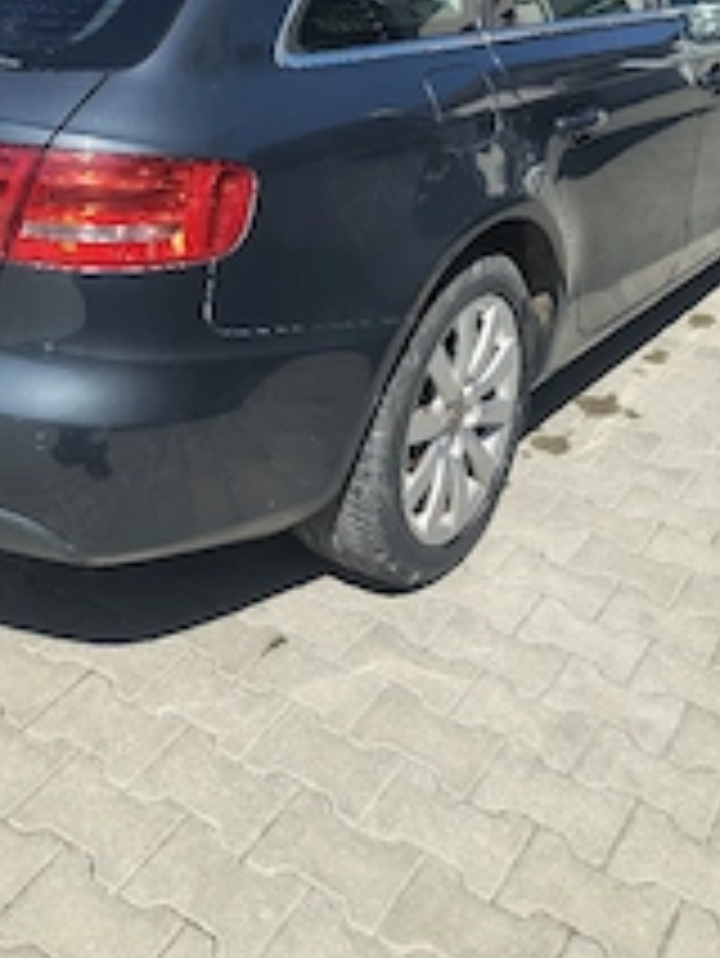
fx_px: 1247
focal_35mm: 45
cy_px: 180
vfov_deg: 40.2
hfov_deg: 31.9
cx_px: 220
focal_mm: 5.56
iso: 101
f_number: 1.8
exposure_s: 1/1429
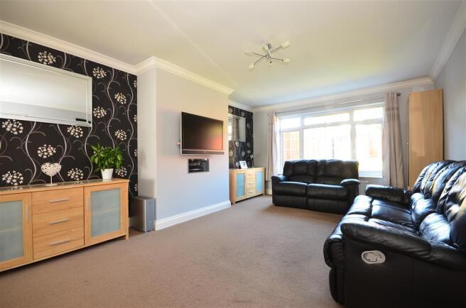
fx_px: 194
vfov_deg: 77.0
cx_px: 233
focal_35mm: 15
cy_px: 154
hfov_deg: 100.5
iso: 250
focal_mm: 10
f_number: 8
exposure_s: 1/3
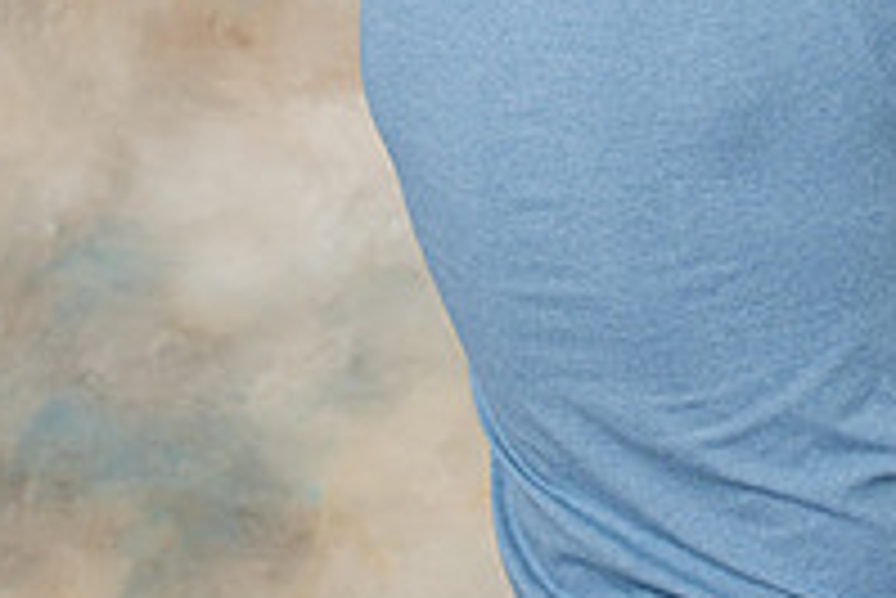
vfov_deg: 3.7
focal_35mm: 366
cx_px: 771
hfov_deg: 5.6
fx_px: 9116
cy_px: -286
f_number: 5.6
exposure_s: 1/125
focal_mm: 110
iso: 200
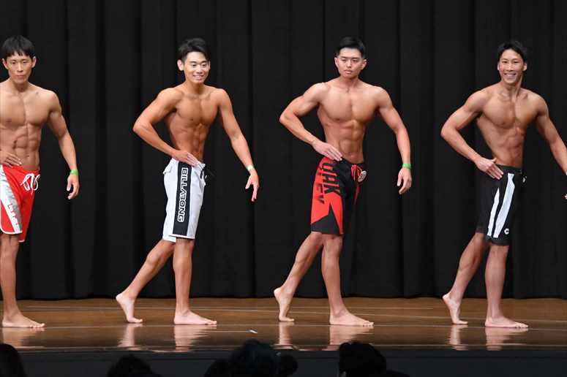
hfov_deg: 10.2
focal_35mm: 202
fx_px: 3180
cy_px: 188
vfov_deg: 6.8
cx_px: 284
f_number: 5.6
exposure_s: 1/400
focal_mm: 135
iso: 8000
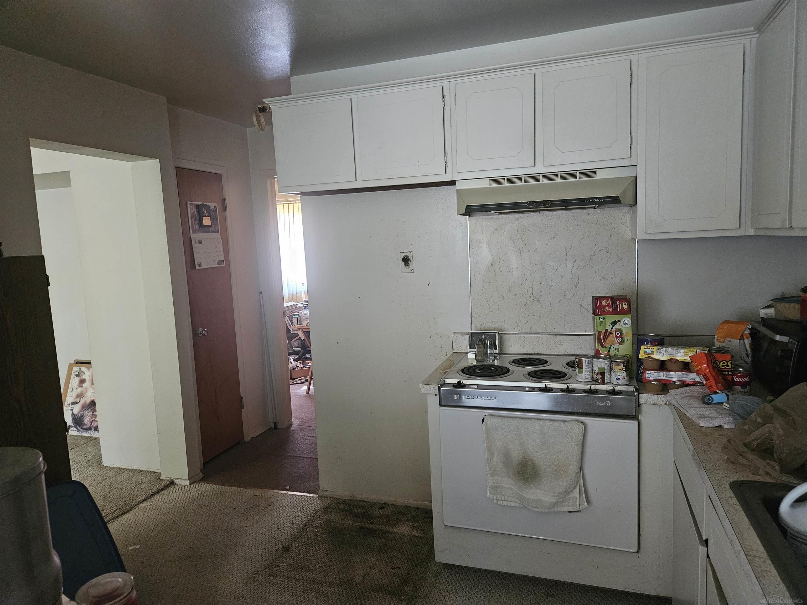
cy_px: 302
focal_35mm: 23
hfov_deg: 73.9
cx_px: 404
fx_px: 536
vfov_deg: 58.9
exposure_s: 1/40
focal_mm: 5.4
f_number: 1.8
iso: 640
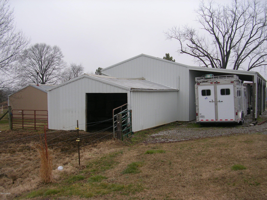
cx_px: 134
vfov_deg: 37.7
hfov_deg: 49.0
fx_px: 293
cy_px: 100
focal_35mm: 38
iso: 50
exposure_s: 1/222
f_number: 2.8
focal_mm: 5.8
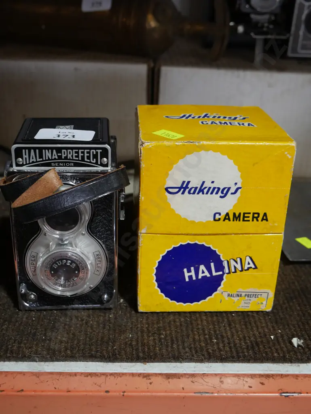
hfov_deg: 34.4
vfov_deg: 44.8
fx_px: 503
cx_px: 156
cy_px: 207
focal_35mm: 42
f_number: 4.6
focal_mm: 21
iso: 400
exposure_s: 1/60
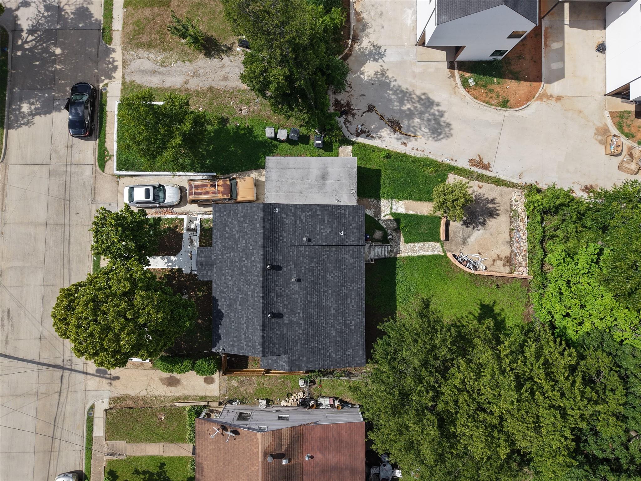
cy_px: 240
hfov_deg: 71.6
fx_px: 444
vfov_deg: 56.8
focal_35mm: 24
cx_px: 320
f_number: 1.8
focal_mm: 8.67
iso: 240
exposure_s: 1/6000
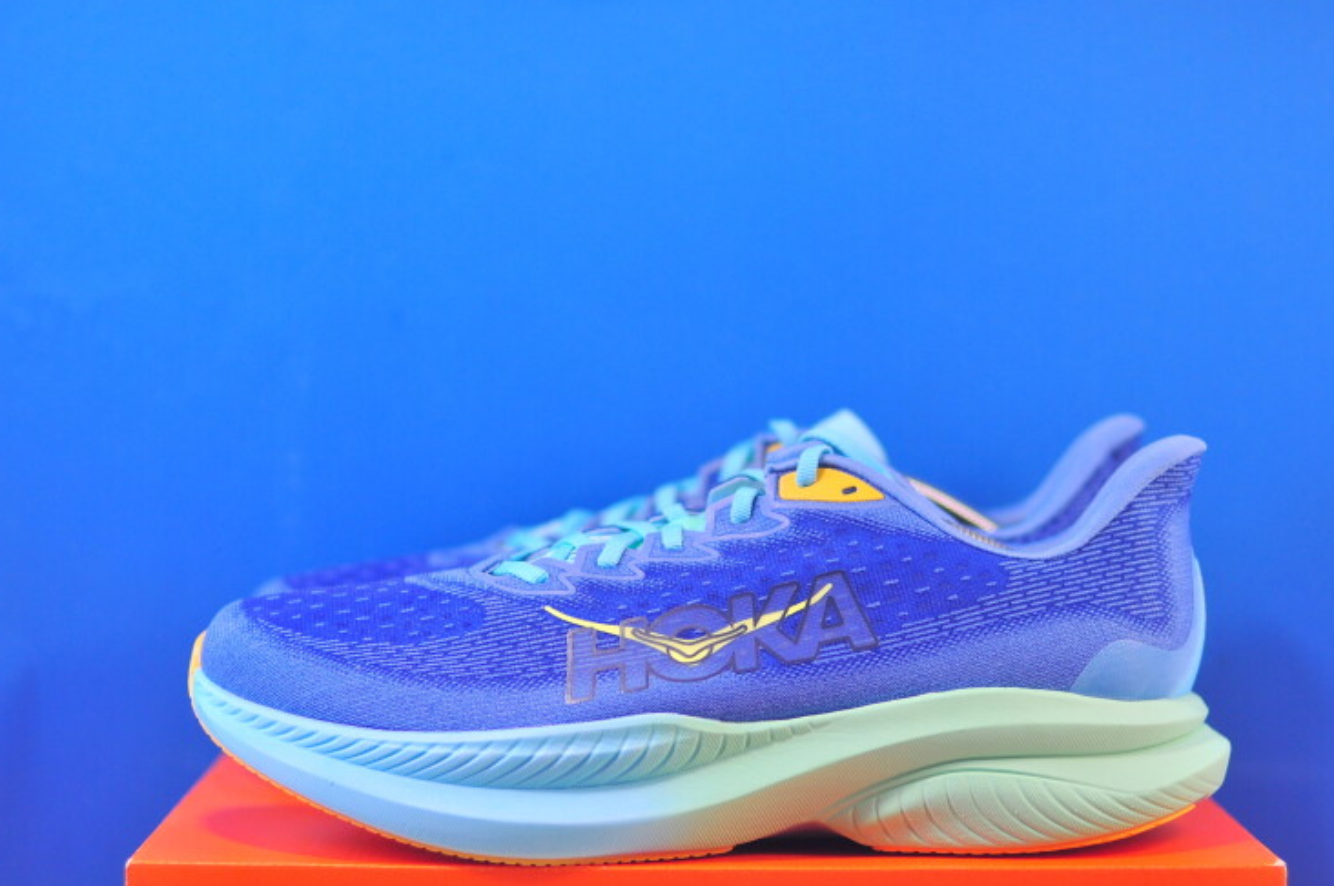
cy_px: 473
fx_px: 3034
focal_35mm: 82
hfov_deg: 24.8
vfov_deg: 16.6
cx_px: 705
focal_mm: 50
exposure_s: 1/320
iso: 250
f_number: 2.2
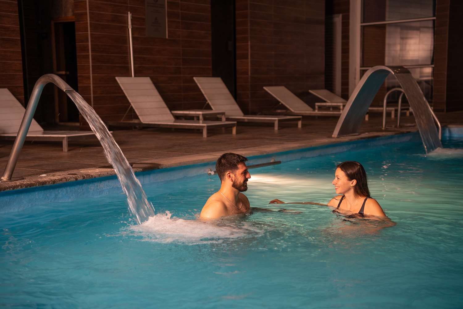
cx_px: 232
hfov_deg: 34.4
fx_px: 748
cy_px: 154
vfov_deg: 23.3
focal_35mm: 58
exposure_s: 1/80
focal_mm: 58.2
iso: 800
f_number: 2.8
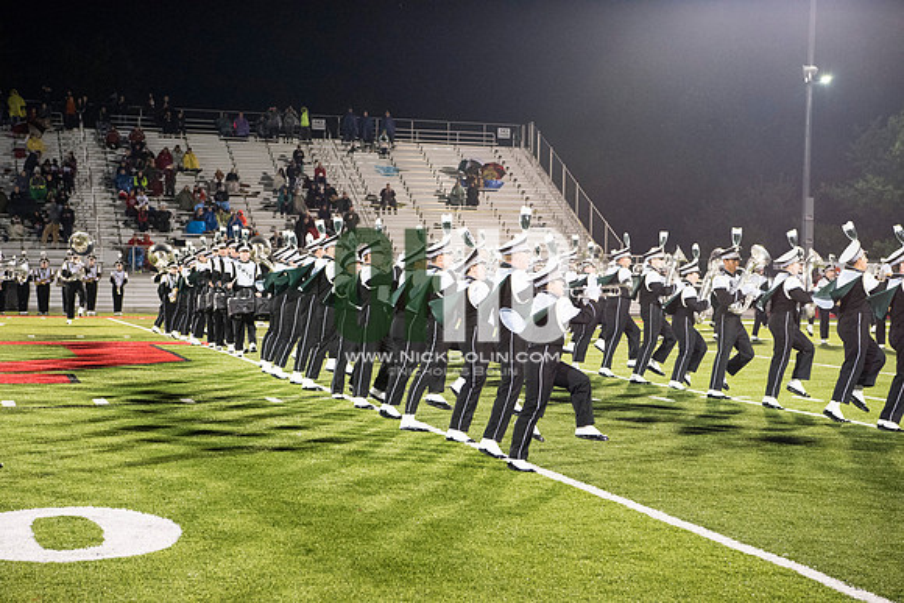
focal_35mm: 70
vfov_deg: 19.5
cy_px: 302
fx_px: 1758
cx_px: 452
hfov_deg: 28.8
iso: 5000
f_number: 5.6
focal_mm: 70
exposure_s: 1/200
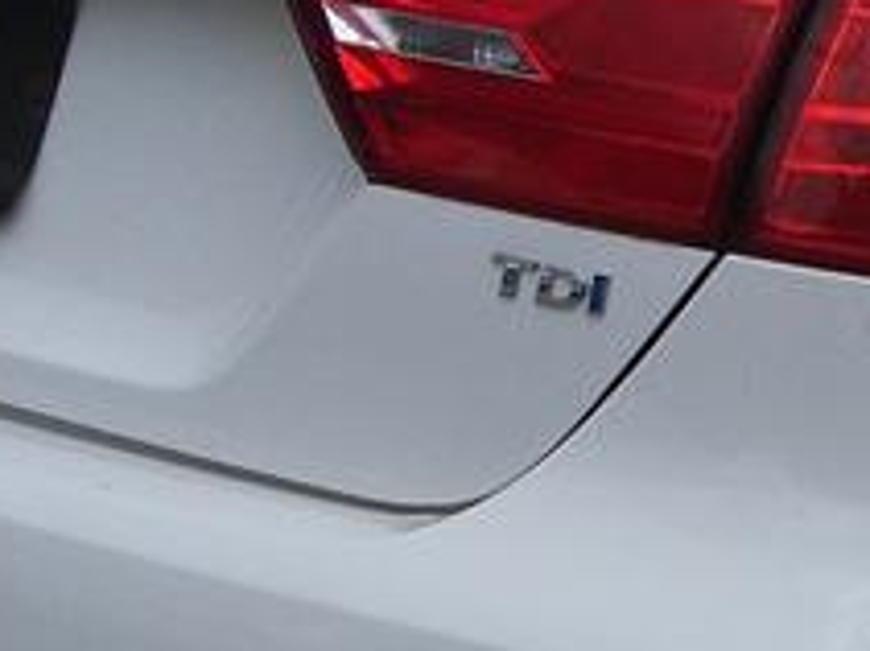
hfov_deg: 9.2
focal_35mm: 212
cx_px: 1200
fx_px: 5325
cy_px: 198
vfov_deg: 7.0
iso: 80
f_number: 8.2
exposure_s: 1/250
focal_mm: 6.3
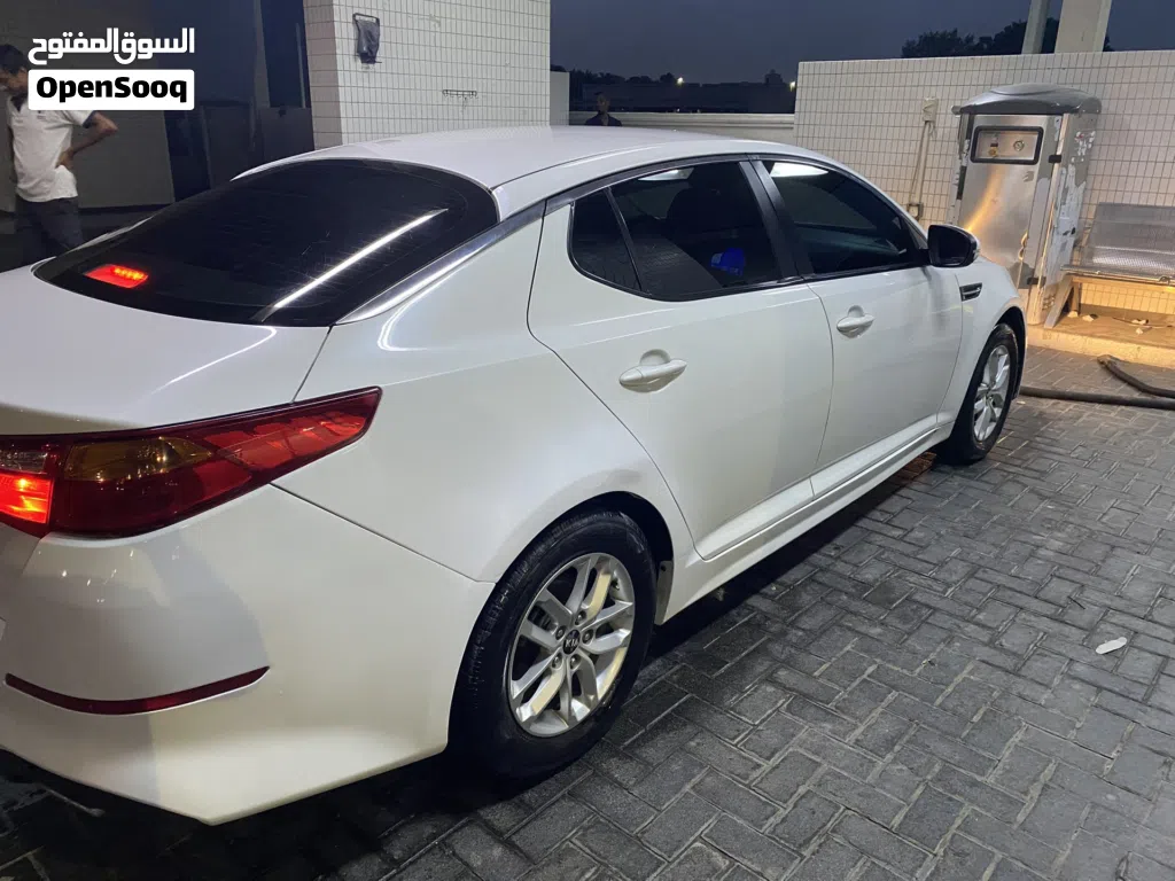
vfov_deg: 53.1
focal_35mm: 26
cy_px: 440
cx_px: 588
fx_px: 883
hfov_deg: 67.3
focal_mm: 4.25
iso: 250
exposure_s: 1/50
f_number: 1.8
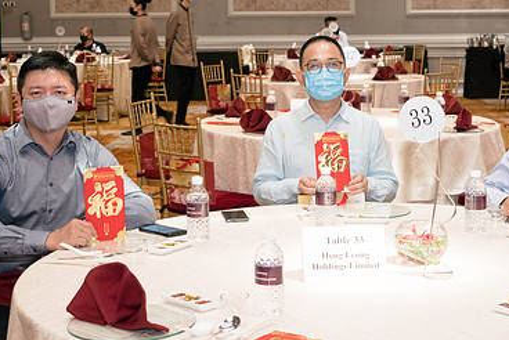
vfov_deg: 17.7
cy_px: 124
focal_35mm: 77
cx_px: 321
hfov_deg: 26.2
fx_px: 1090
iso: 1000
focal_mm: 23
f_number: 2.8
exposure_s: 1/50
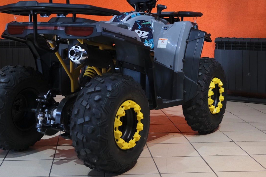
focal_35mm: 60
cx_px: 114
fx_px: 443
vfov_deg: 22.5
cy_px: 50
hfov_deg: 33.3
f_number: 4
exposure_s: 1/200
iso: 2000
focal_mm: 27.5
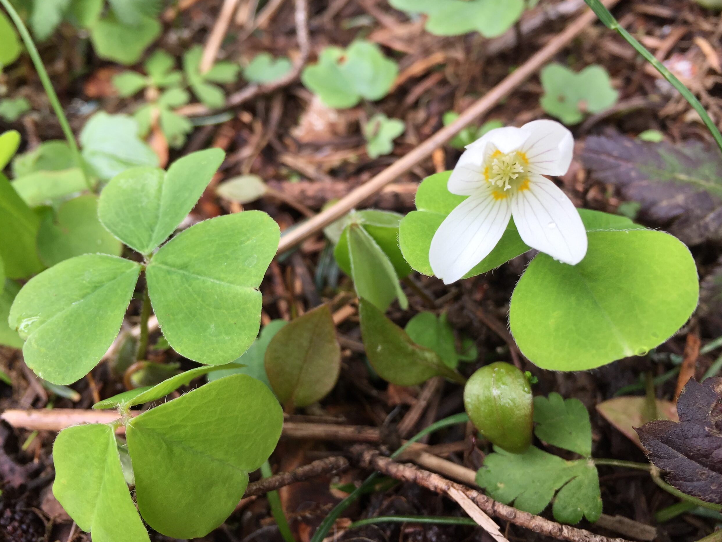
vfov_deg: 46.8
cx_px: 363
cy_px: 265
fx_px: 626
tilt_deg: -45.5
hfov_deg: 60.0
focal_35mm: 30
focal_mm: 4.15
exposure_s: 1/141
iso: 32
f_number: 2.2
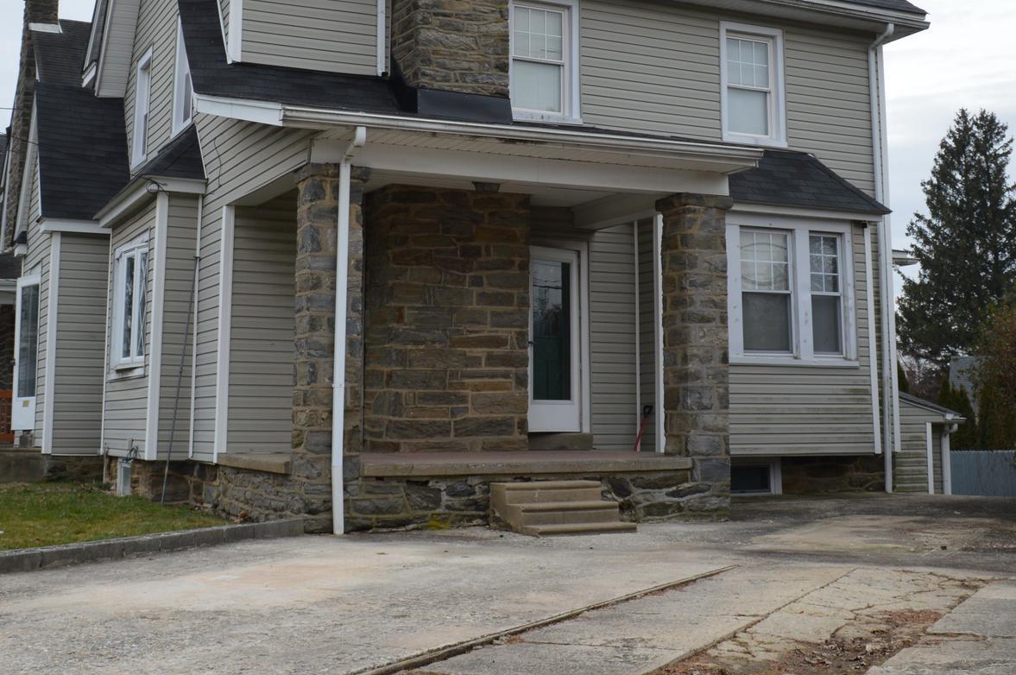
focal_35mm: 47
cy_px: 186
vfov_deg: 28.2
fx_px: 1325
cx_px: 490
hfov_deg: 41.9
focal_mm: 18
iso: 200
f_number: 8
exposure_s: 1/200
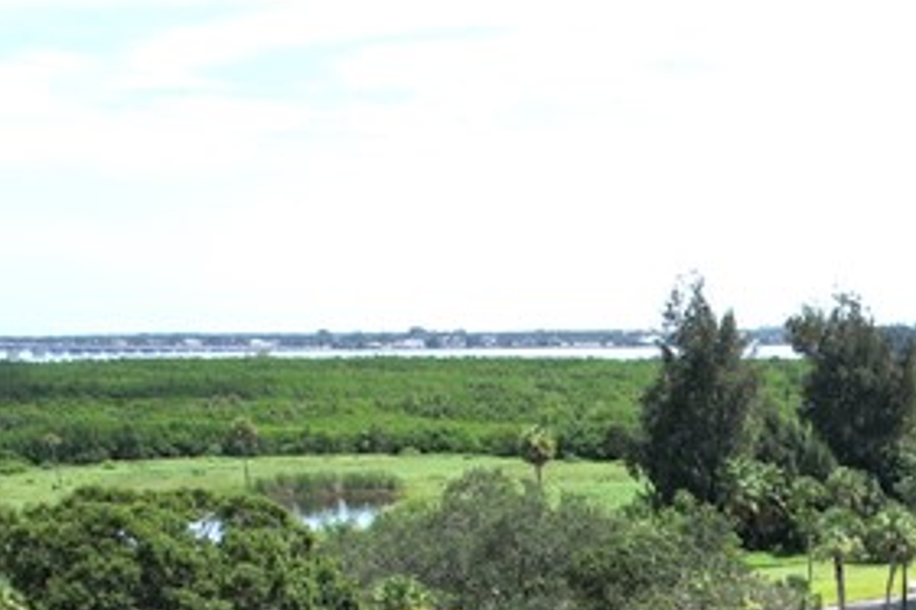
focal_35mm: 85
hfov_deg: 22.2
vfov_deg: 15.0
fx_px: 2161
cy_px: 894
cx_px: 1089
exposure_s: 1/1500
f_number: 2.8
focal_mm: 8.38
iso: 100
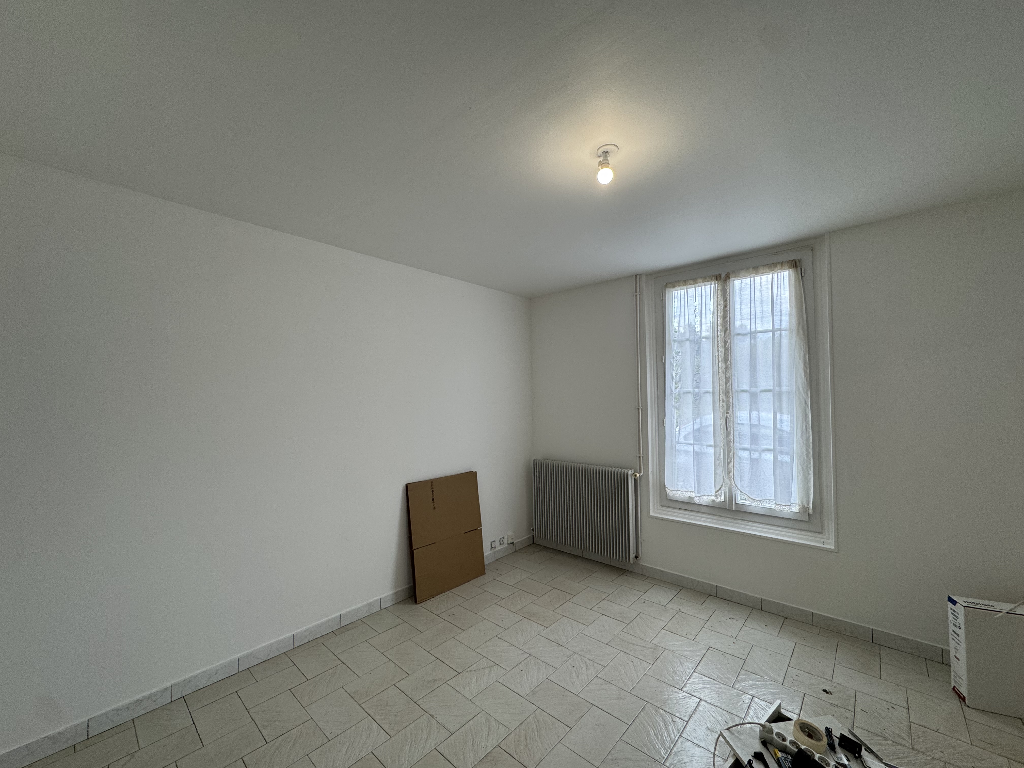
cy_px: 384
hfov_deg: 102.1
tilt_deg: +2.2
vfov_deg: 85.7
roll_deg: +1.0
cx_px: 512
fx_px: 414
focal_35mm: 14
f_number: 2.2
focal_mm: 2.22
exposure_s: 1/100
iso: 80
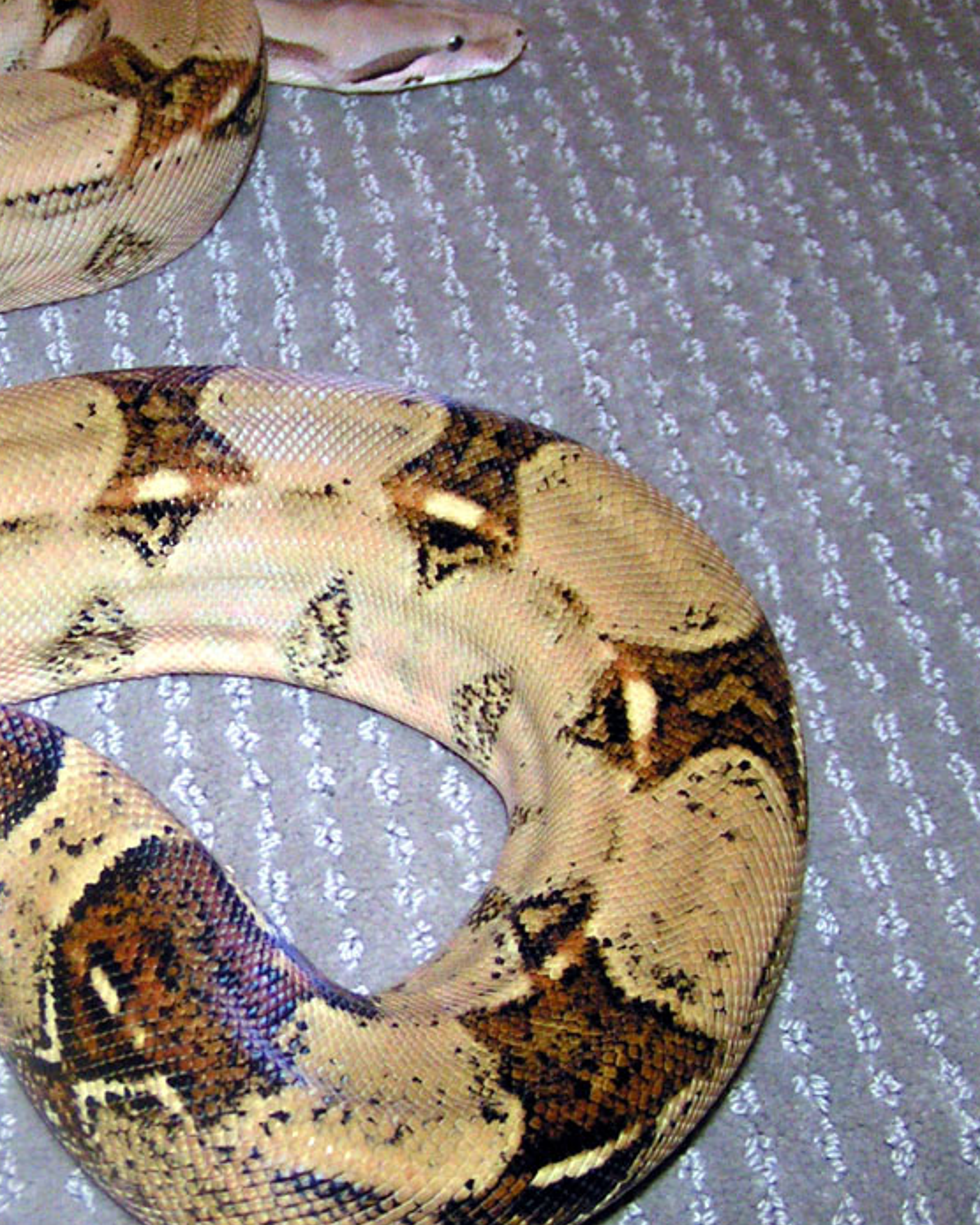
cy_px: 562
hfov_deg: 23.1
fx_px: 2320
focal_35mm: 64
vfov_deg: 29.6
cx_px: 60
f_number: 2.8
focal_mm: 5.8
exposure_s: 1/40
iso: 200
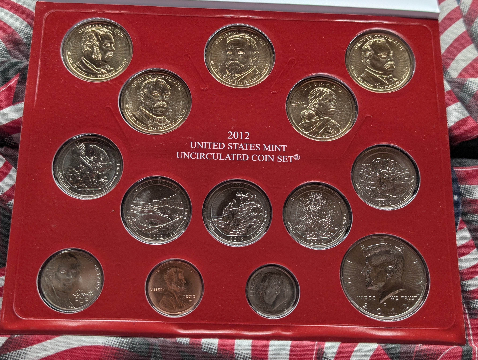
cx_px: 239
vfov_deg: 29.7
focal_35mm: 49
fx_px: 678
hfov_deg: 38.9
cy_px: 180
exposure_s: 1/153
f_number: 1.68
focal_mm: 6.9
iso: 55
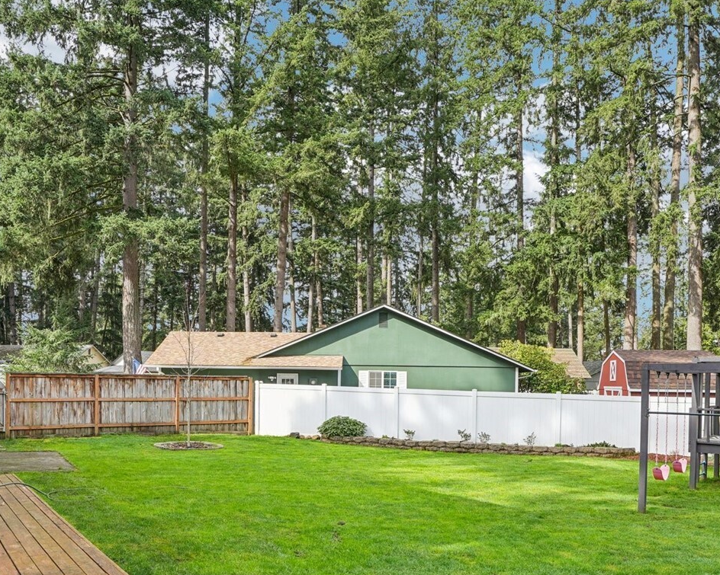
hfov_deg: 64.1
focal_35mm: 27
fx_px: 575
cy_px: 390
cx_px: 350
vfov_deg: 52.0
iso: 100
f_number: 8
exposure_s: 1/60
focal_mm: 16
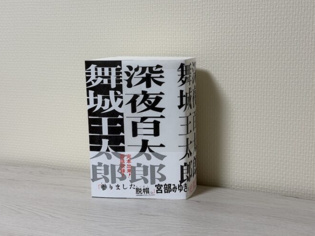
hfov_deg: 38.9
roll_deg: +0.9
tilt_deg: -11.7
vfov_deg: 29.7
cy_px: 117
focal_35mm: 49
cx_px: 155
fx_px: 446
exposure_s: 1/75
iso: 50
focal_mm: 6.76
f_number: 1.78
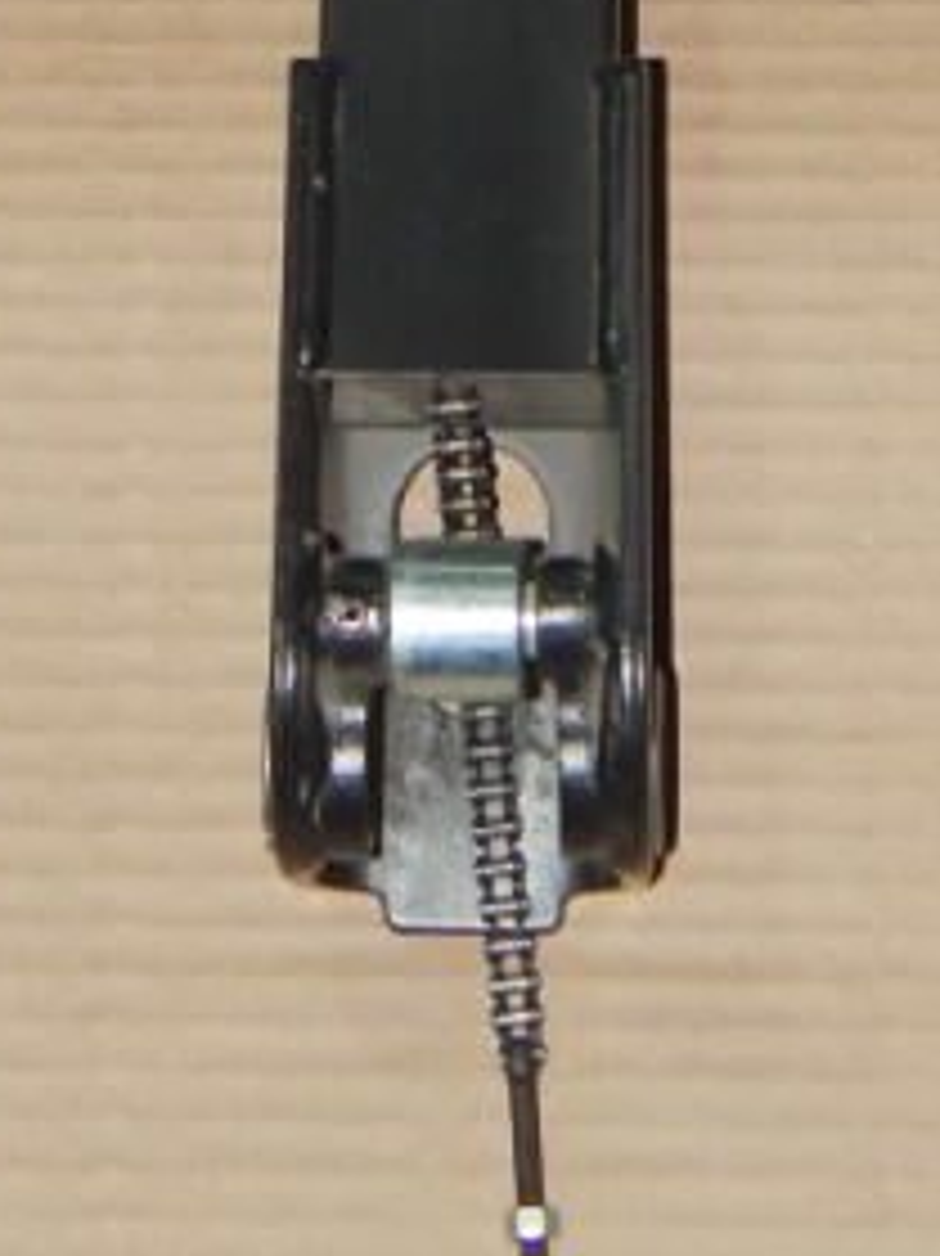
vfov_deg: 9.0
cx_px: 594
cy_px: -860
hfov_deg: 7.0
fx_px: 7645
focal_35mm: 211
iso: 200
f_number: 7.4
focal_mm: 8.6
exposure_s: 1/30
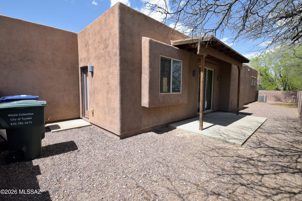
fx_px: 138
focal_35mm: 16
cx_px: 151
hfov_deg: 95.0
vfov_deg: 72.1
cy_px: 100
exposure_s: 1/800
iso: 400
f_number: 9
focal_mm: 11
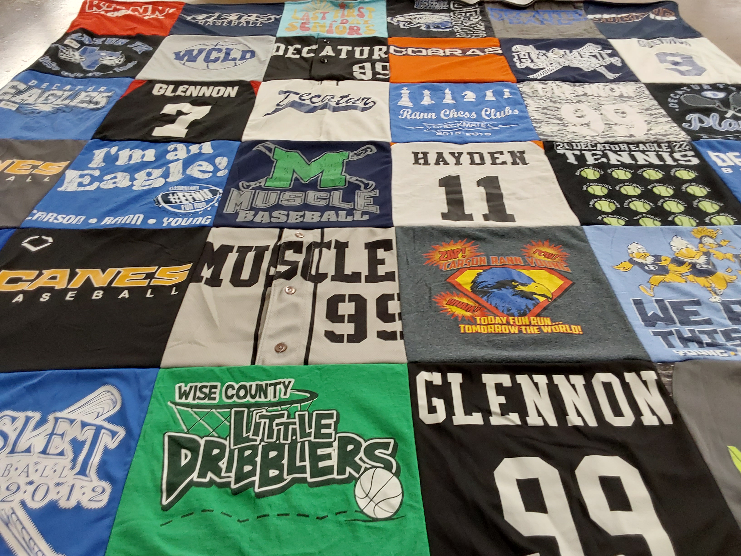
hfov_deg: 63.4
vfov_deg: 49.7
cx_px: 370
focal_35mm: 28
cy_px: 278
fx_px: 599
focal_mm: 2.91
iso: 125
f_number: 1.9
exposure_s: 1/60
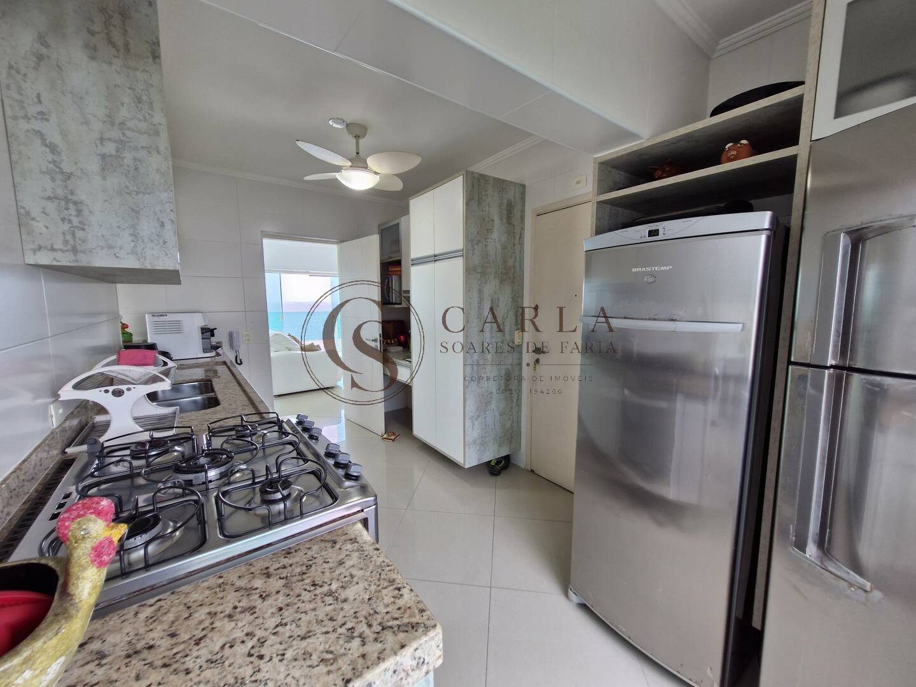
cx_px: 458
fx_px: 344
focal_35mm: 13
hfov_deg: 106.2
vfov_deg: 89.9
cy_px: 344
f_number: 2.2
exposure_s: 1/60
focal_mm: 1.74
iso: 64
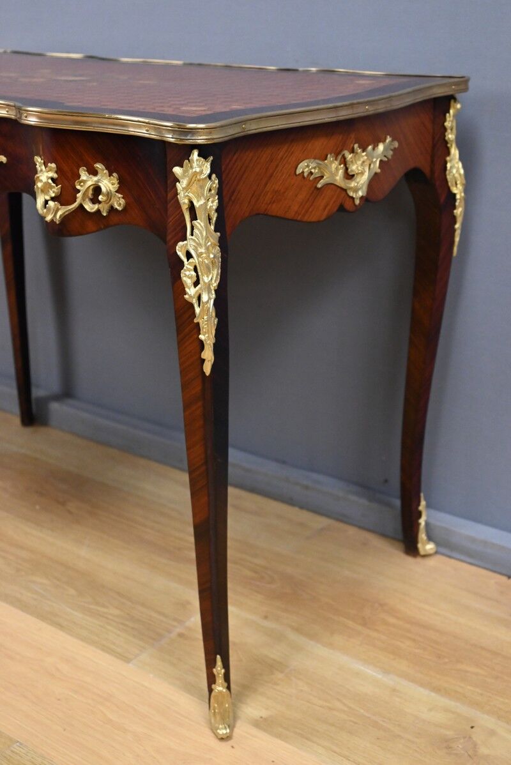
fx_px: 1063
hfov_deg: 27.0
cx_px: 256
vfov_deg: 39.6
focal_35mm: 50
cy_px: 382
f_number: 6.3
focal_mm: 50
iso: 5000
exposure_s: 1/160
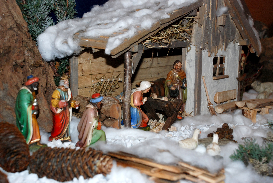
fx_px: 501
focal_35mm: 66
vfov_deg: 20.7
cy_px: 92
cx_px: 136
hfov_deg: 30.5
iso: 640
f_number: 4.8
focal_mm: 44
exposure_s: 1/60
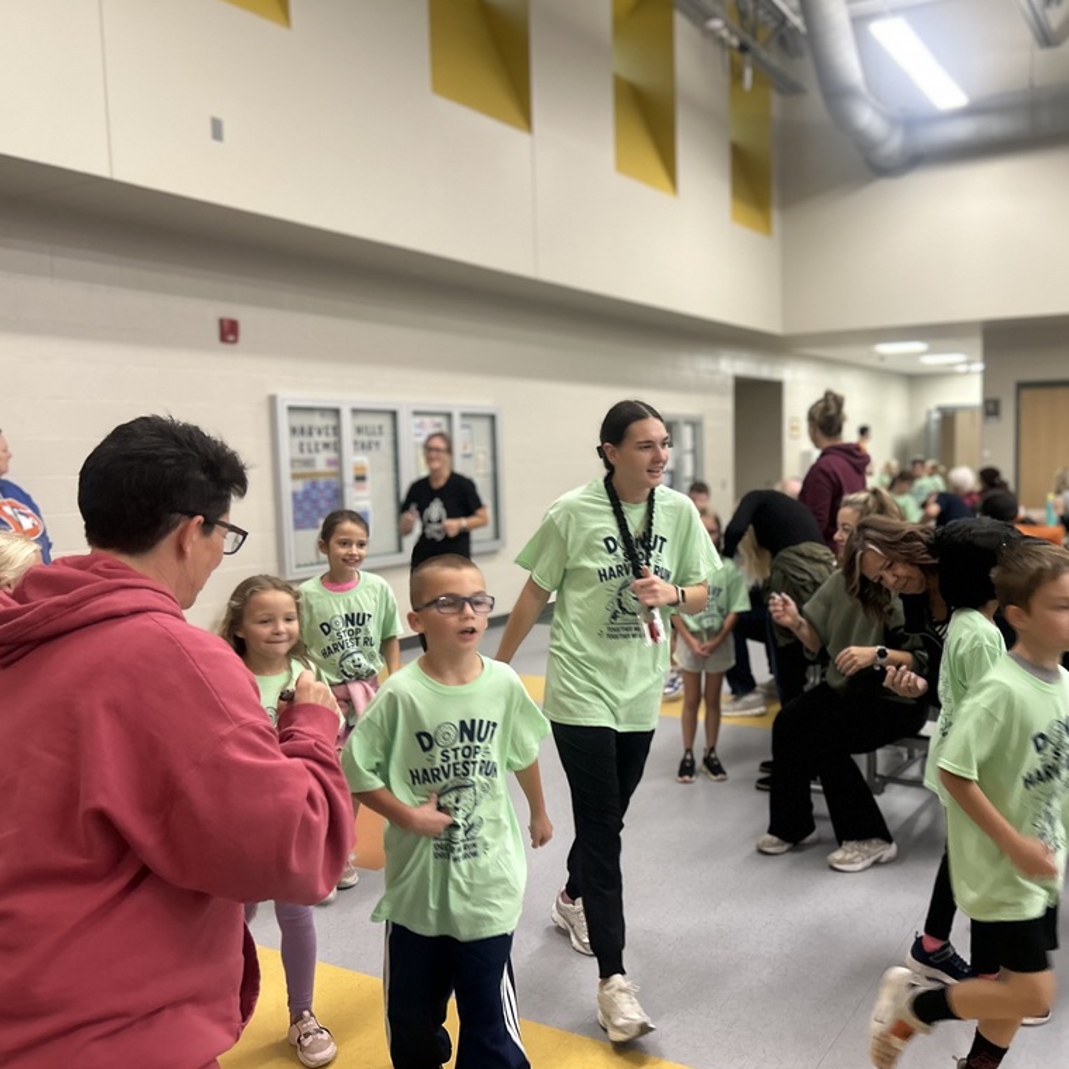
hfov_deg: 52.1
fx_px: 1083
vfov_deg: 52.5
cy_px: 537
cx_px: 652
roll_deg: +0.5
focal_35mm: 31
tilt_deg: -5.3
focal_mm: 5.7
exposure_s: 1/60
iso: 125
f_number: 1.5
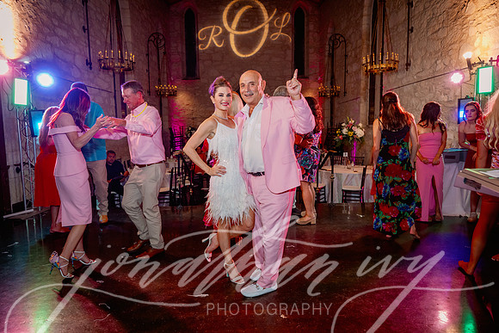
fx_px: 333
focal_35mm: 24
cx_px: 250
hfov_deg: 73.7
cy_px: 166
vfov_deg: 53.2
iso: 1600
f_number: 3.5
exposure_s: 1/160
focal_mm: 24
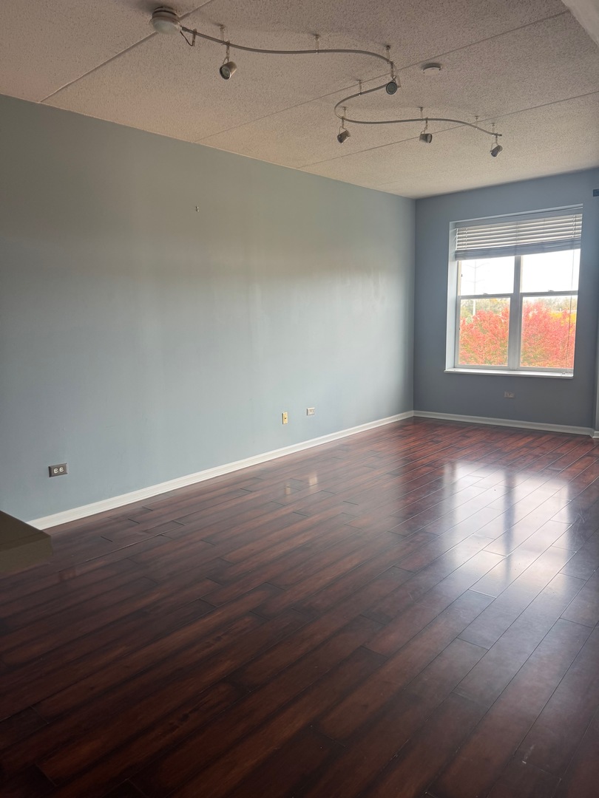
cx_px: 300
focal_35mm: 24
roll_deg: +0.6
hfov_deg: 56.8
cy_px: 399
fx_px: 554
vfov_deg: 71.6
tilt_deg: -5.2
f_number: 1.78
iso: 125
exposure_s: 1/121
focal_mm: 6.76
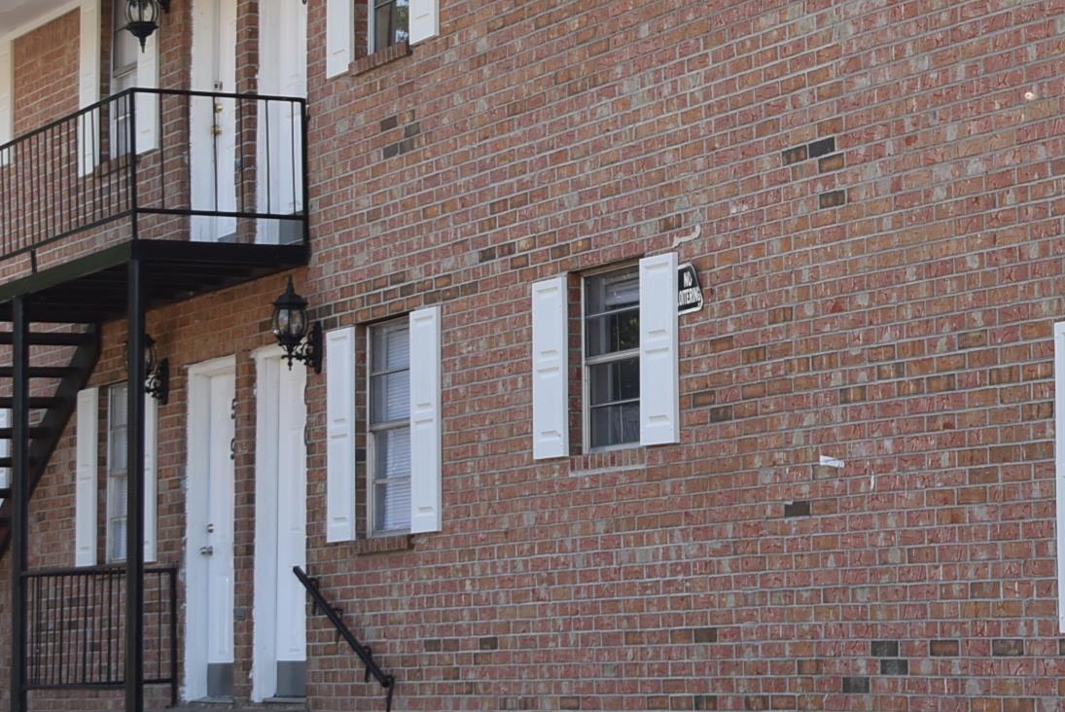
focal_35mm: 123
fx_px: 3642
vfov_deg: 11.2
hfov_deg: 16.2
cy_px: 241
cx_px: 1159
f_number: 6.3
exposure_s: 1/160
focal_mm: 30
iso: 100
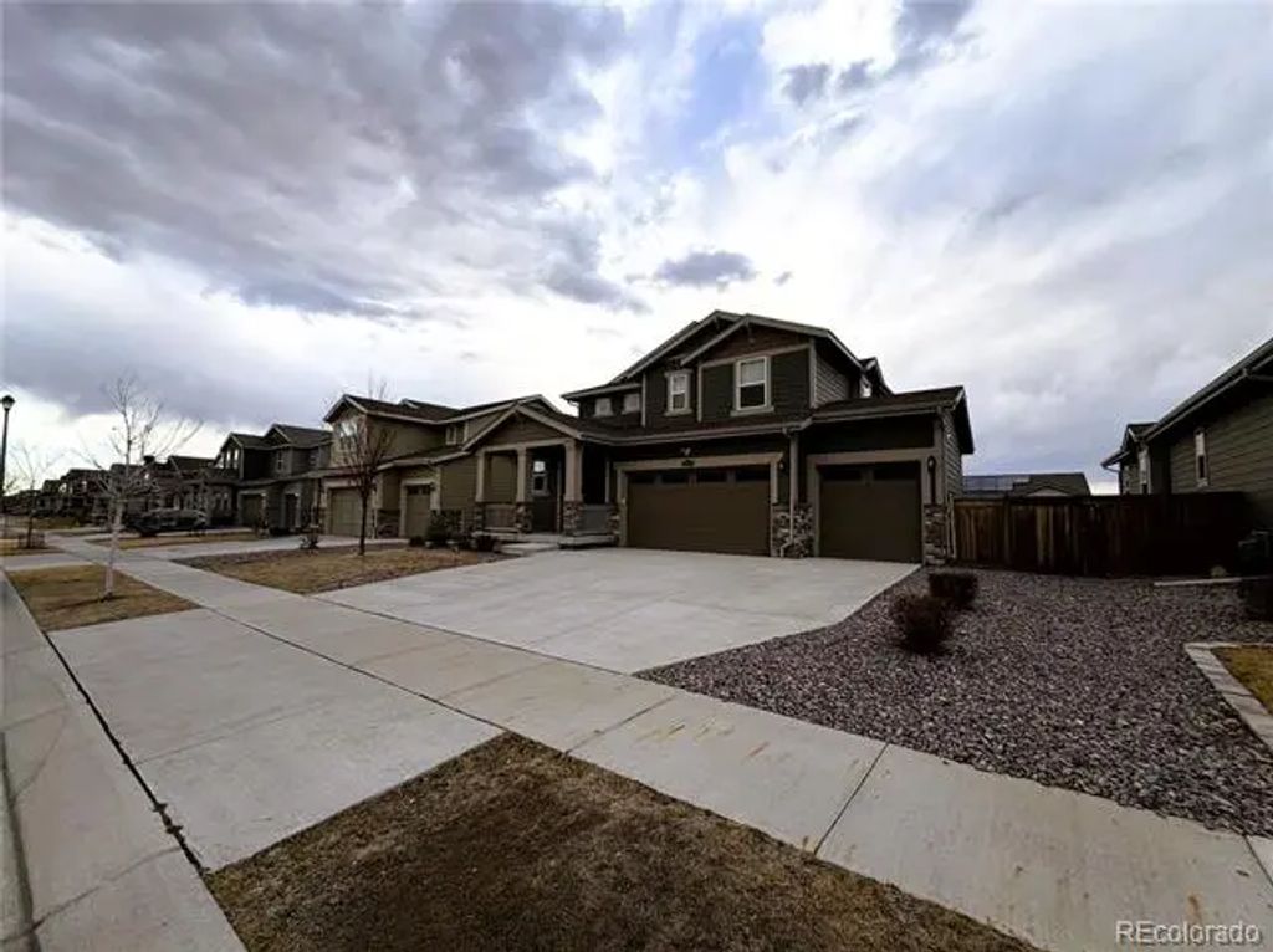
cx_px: 636
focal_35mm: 14
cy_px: 476
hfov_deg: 102.1
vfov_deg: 85.6
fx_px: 514
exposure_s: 1/502
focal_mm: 2.22
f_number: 2.2
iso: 64
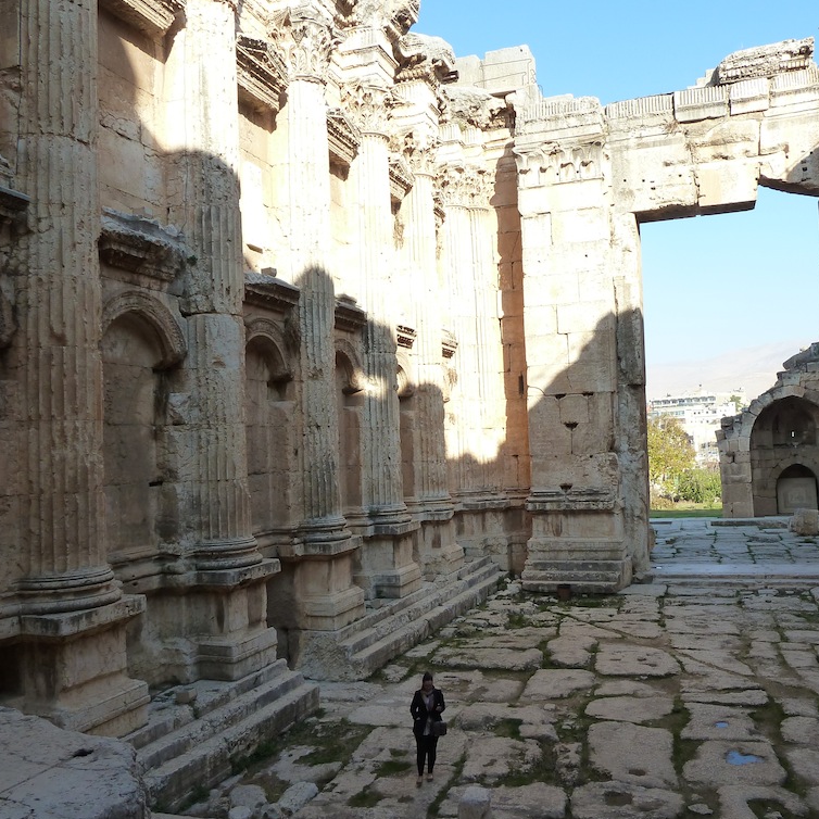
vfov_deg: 54.0
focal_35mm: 30
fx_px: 803
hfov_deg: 54.0
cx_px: 434
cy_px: 415
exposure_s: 1/250
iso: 125
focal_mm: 4.1
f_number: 4
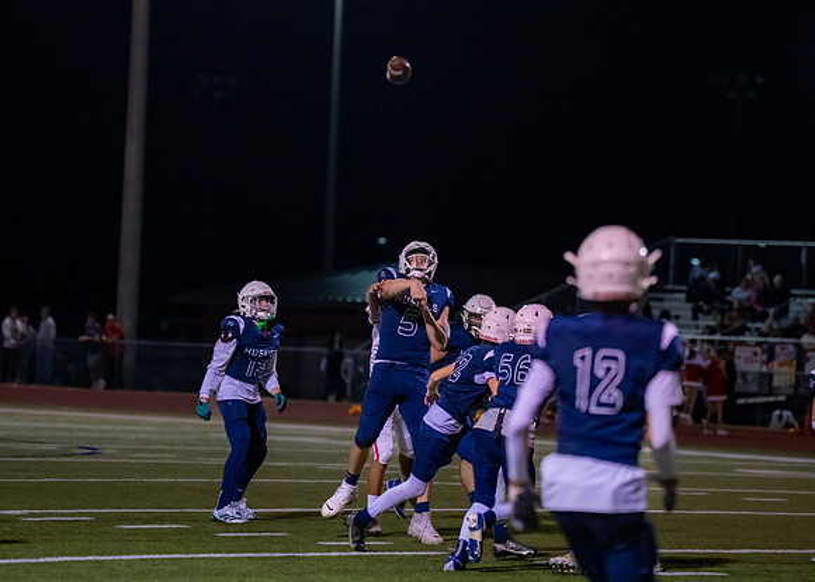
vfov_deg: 7.4
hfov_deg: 10.3
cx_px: 408
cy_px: 279
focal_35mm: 195
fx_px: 4517
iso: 6400
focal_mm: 148
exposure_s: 1/1250
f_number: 2.8
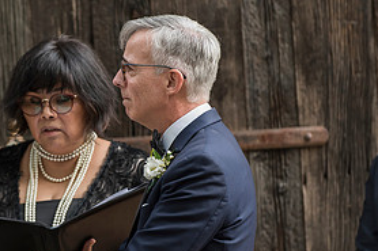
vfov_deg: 3.7
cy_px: 171
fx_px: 3883
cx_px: -7
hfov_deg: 5.6
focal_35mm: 370
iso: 800
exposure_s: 1/160
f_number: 4.5
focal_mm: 175
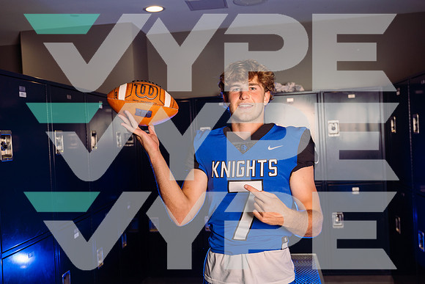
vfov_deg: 35.1
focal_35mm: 38
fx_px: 449
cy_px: 142
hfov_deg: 50.7
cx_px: 212
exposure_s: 1/250
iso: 320
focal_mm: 38
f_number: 4.5
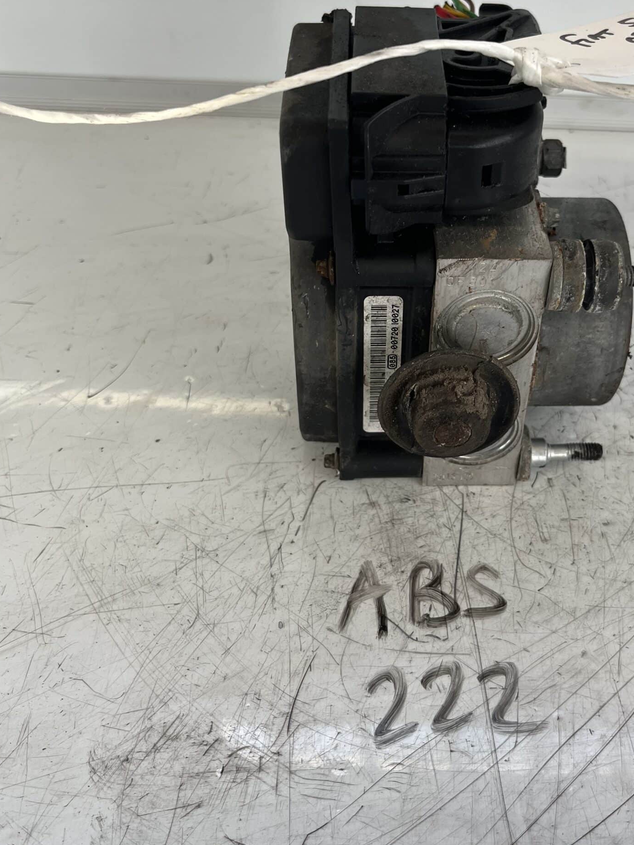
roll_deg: -2.2
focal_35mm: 36
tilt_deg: -41.3
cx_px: 426
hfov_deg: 39.2
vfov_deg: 51.1
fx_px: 879
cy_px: 353
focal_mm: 5.1
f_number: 1.6
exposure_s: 1/122
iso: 64
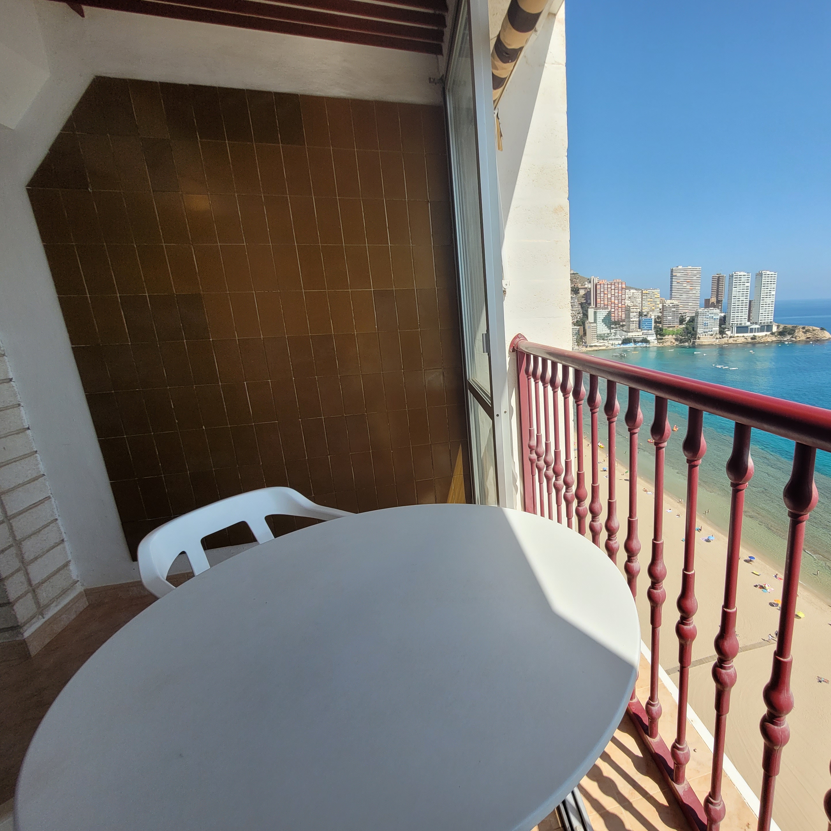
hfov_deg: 84.6
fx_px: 435
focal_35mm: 16
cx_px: 550
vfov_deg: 87.4
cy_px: 422
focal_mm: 1.74
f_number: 2.2
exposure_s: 1/1242
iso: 40
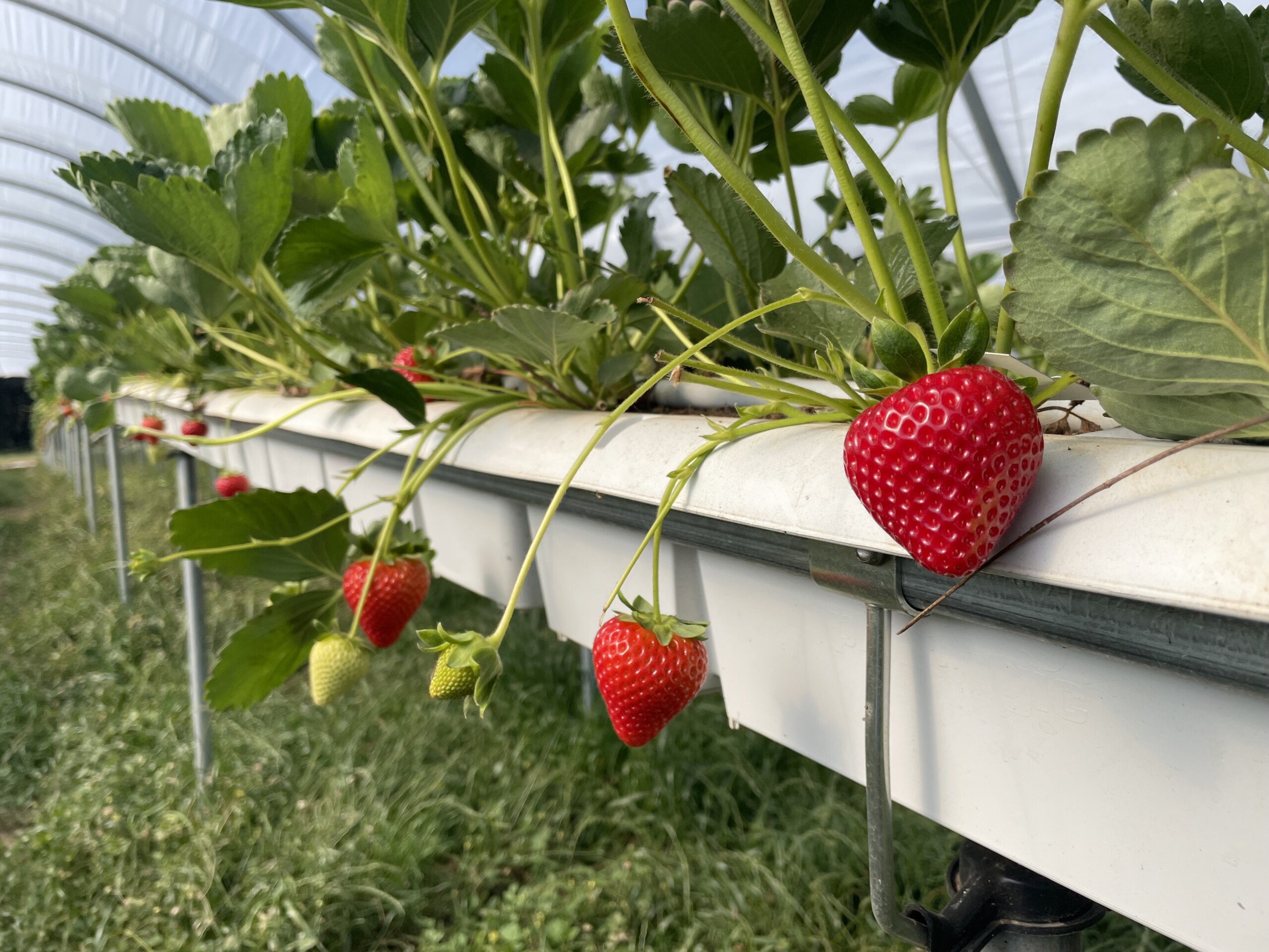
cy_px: 476
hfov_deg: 67.3
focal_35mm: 26
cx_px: 634
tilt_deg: -6.5
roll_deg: +6.1
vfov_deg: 53.1
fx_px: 953
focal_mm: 4.2
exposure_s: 1/3401
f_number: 1.6
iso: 32
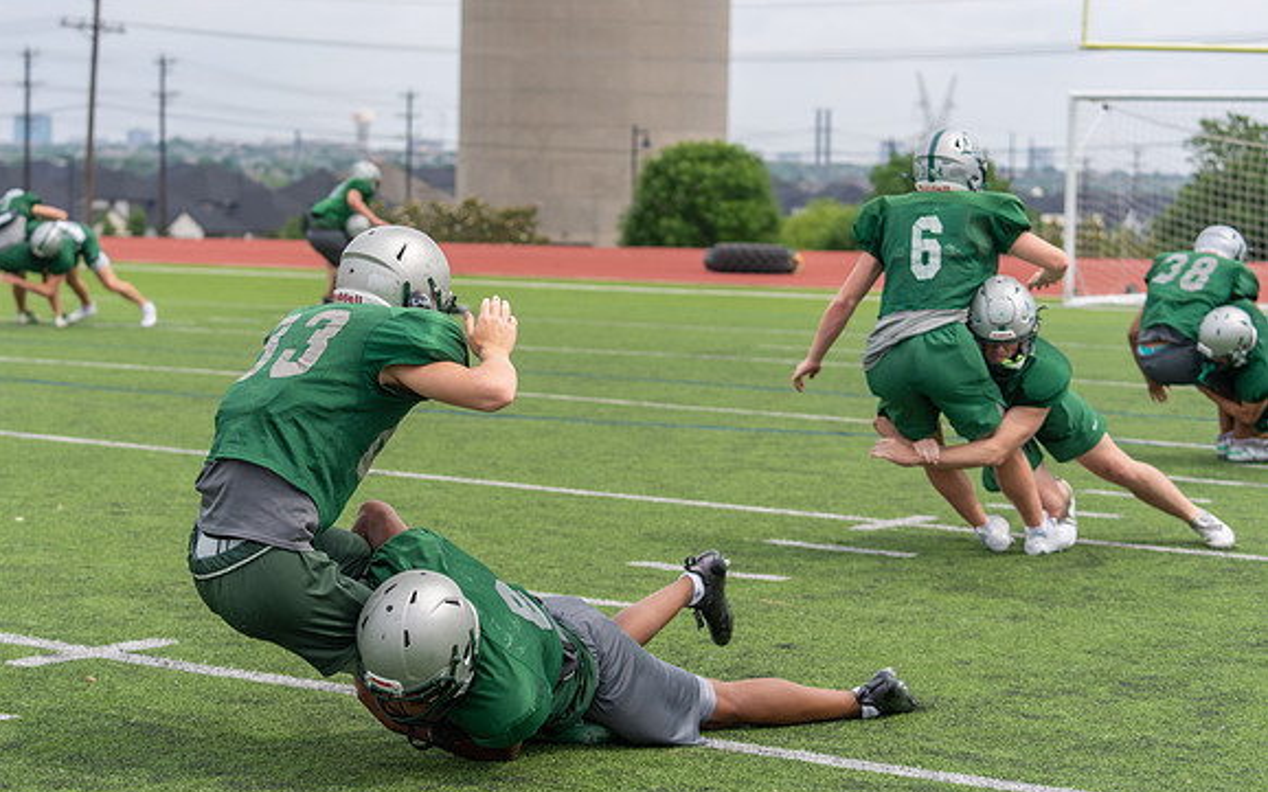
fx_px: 2971
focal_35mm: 86
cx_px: 522
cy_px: 365
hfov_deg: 24.1
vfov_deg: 15.2
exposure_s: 1/1250
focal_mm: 70
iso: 160
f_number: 3.5
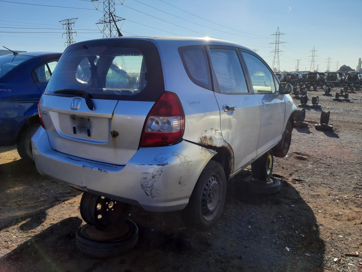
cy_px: 136
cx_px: 181
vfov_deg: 53.1
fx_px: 272
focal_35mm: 26
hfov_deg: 67.3
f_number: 1.7
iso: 40
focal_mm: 3.92
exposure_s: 1/1266
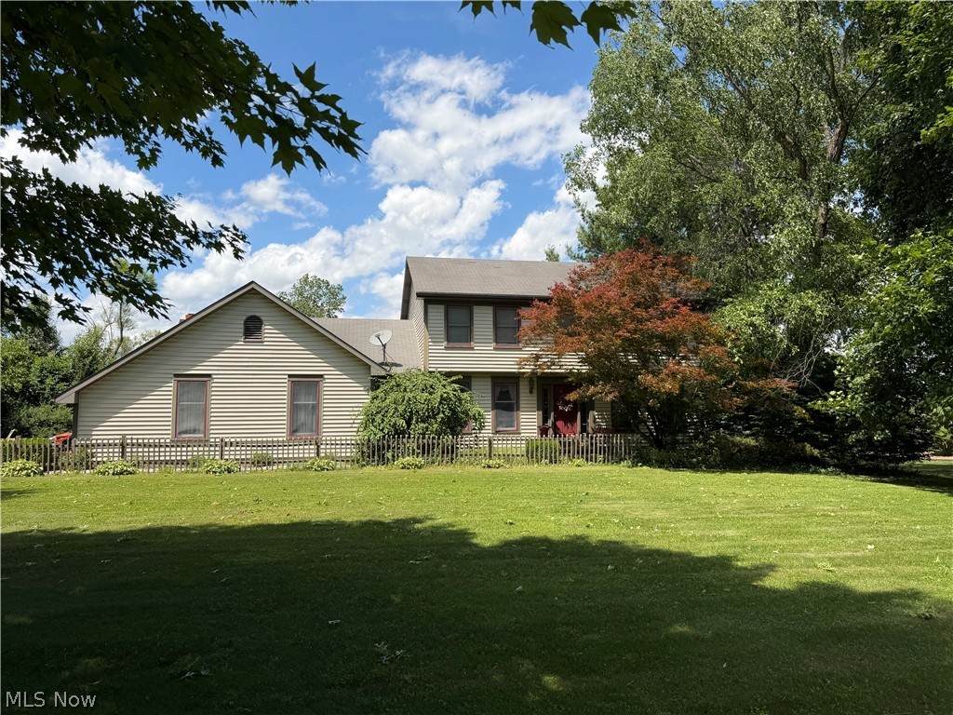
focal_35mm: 24
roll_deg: +0.2
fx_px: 661
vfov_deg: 56.8
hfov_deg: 71.6
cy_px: 358
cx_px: 476
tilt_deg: +5.1
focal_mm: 6.76
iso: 80
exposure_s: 1/3953
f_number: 1.78
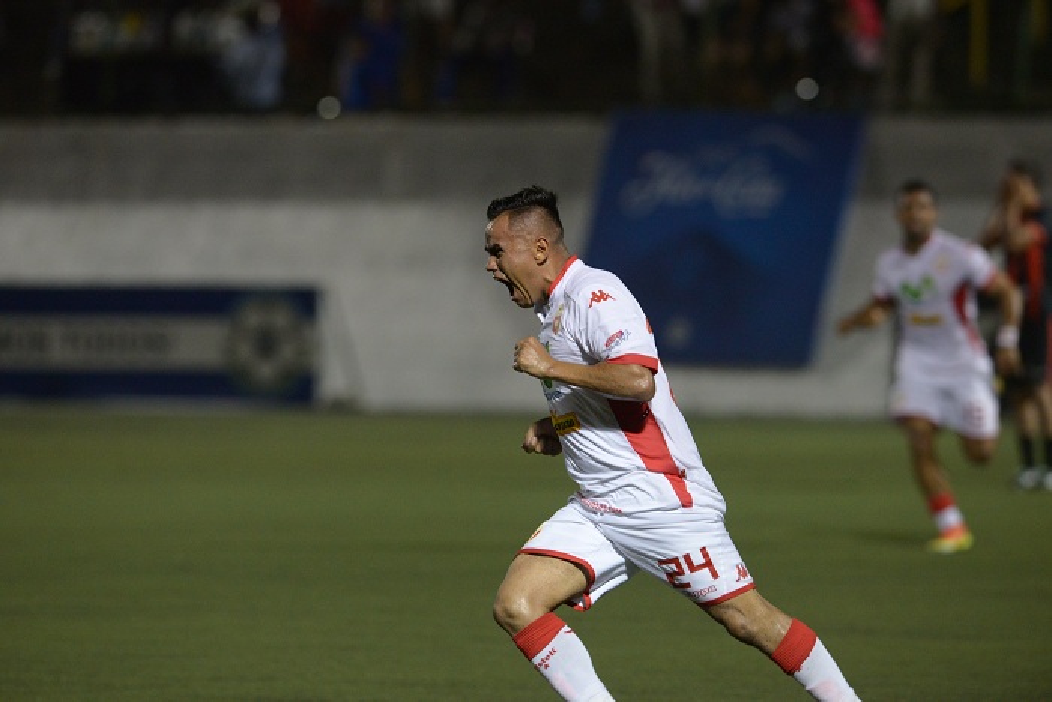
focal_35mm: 400
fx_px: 11691
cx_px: 526
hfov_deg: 5.2
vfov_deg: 3.4
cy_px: 351
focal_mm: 400
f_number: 5.6
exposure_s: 1/800
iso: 4000
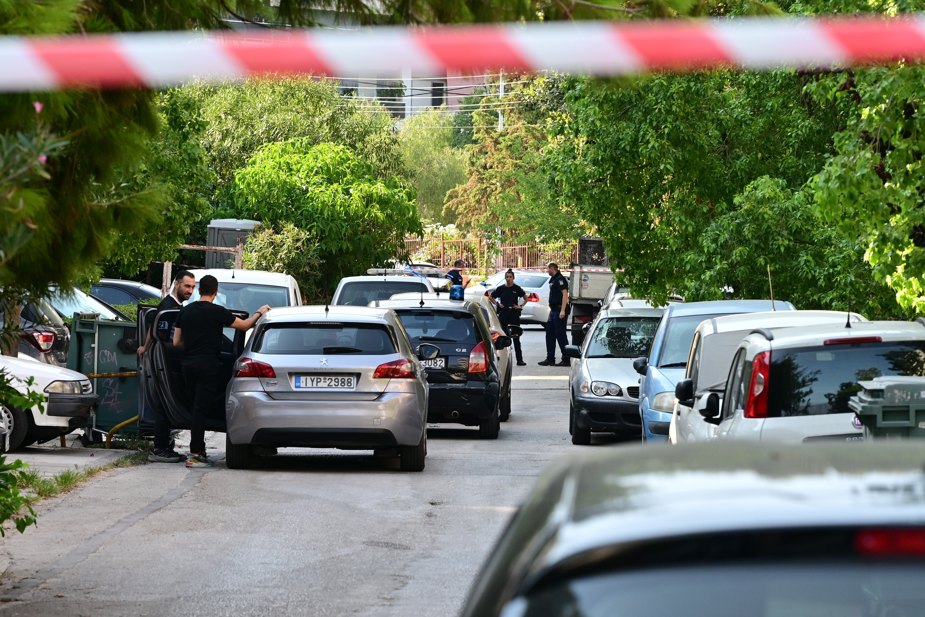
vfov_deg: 7.6
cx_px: 462
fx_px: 4625
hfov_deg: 11.4
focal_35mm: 180
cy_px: 308
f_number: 6.3
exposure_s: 1/400
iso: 560
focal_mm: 120
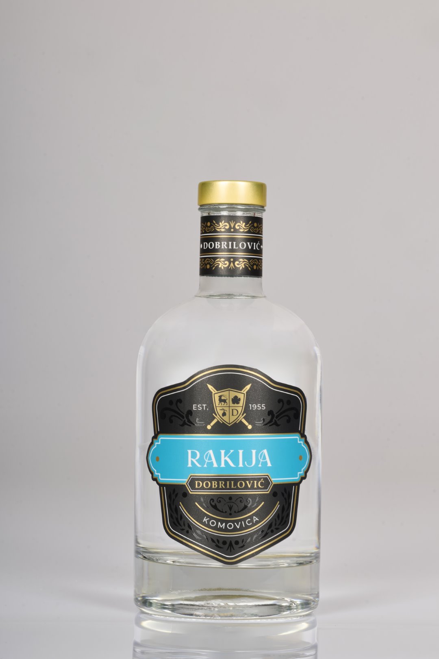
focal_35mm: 105
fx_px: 1920
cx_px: 220
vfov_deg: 19.5
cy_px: 330
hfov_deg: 13.0
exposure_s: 1/160
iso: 64
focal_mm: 105
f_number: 16
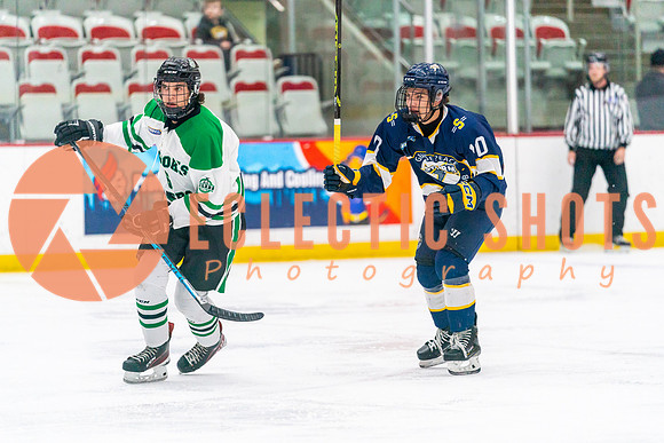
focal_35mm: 200
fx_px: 3690
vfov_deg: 6.9
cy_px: 222
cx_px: 332
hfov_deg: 10.3
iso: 4000
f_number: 2.8
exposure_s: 1/1600
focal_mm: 200
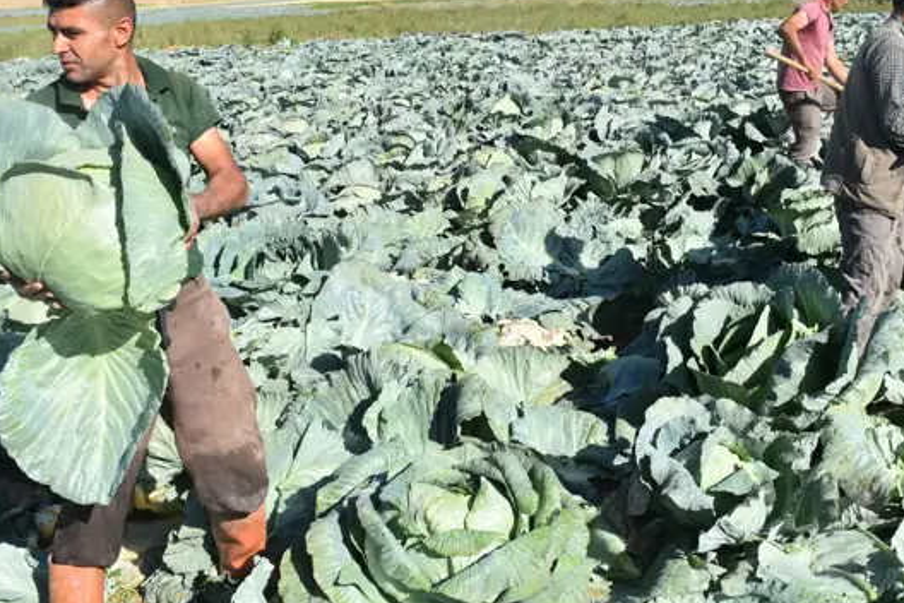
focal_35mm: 45
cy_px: 108
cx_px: 546
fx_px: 1130
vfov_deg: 29.1
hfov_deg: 43.4
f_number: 8
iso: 200
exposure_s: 1/500
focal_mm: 18
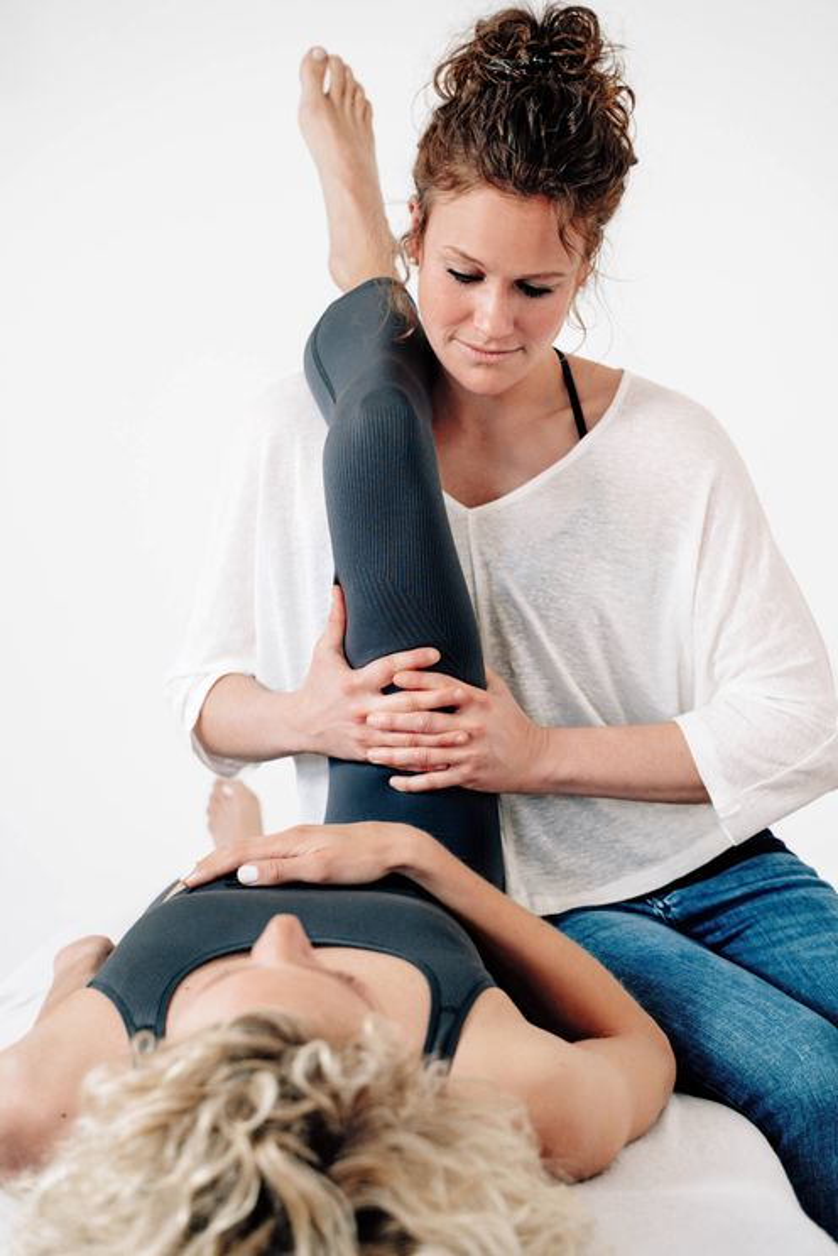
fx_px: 2616
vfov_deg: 27.0
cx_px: 419
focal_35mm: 75
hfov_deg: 18.2
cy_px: 628
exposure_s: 1/100
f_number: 4.5
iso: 1600
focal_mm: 75
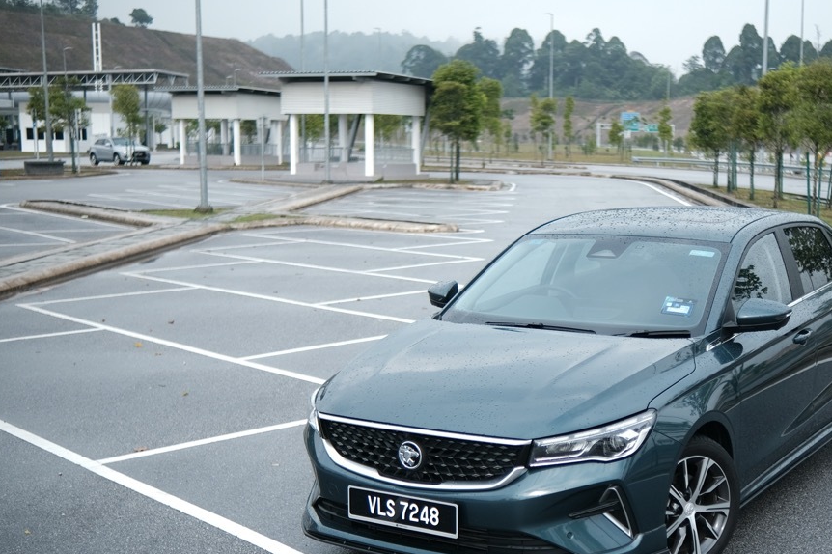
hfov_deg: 37.7
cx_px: 566
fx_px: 1201
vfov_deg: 25.8
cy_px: 363
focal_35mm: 52
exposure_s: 1/1600
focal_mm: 23
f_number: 1.4
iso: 80
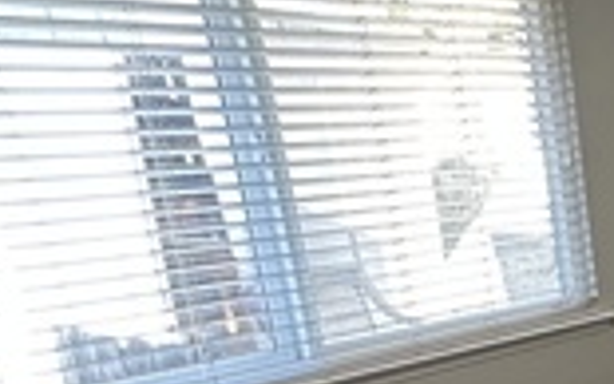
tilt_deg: -16.1
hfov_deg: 22.4
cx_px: 1044
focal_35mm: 64
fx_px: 1071
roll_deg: +0.4
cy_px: 388
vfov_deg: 19.7
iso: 250
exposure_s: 1/60
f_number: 2.2
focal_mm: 2.22
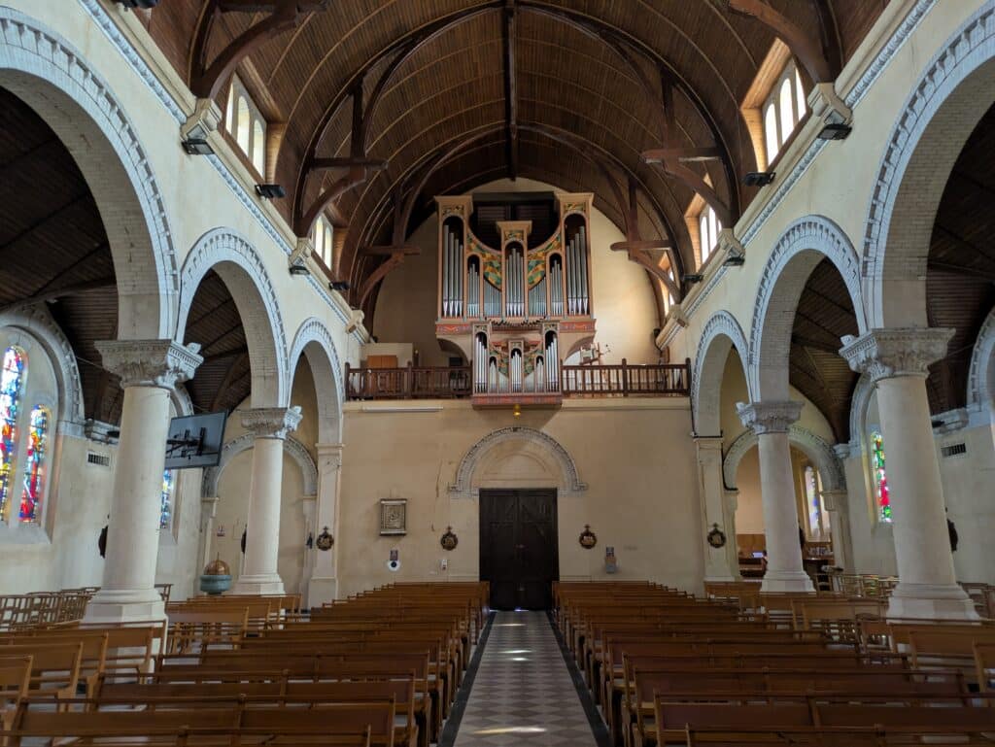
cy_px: 374
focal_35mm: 25
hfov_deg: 69.4
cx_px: 498
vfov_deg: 54.9
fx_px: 719
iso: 176
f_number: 1.89
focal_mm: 5.43
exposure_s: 1/33.3
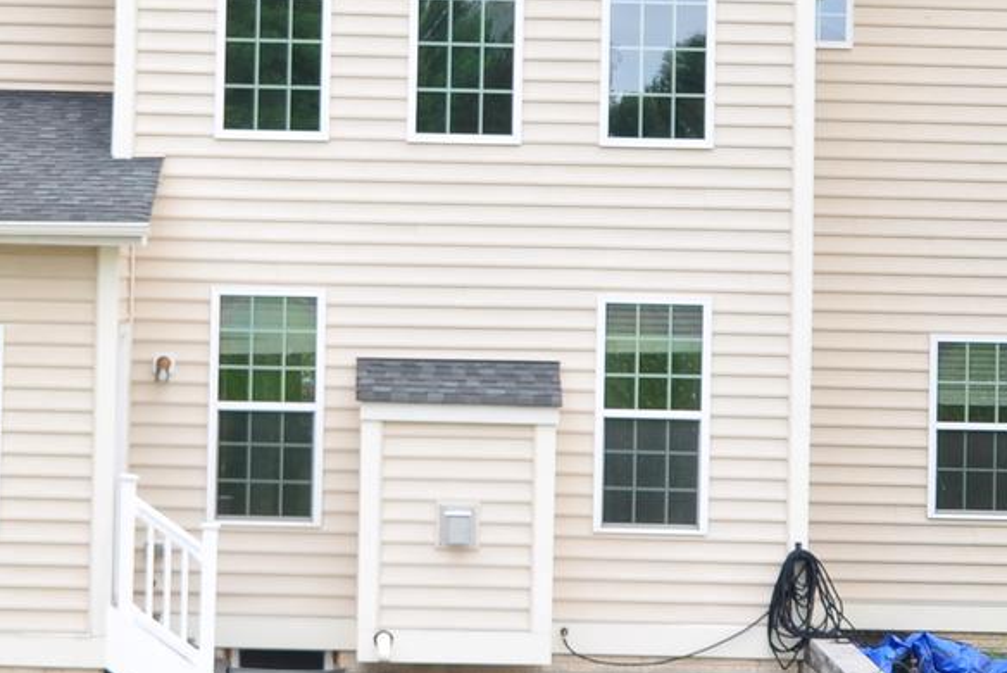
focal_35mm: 105
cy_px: 145
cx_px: 372
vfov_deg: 13.0
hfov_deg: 19.4
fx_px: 2938
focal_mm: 20
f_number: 3.5
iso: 200
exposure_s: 1/160
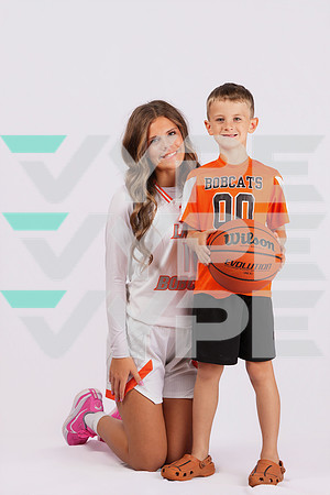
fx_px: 1265
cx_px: 165
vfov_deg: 22.1
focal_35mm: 92
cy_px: 248
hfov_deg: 14.9
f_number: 7.1
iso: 160
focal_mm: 92
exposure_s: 1/250
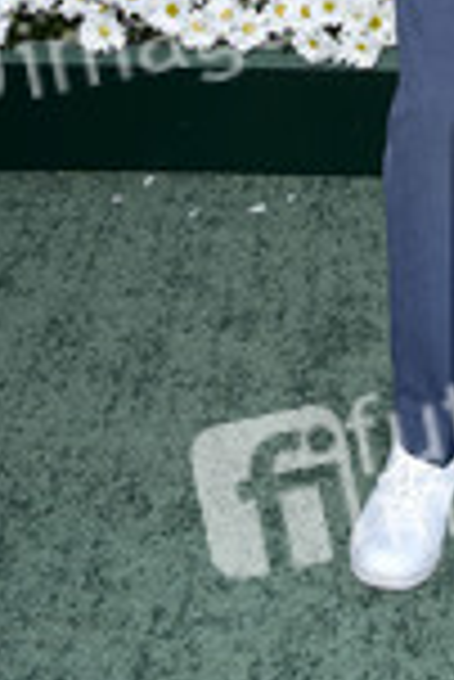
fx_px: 1604
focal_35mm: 85
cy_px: -203
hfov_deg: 15.5
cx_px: 555
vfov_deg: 21.6
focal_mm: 32
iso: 250
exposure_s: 1/250
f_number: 6.3
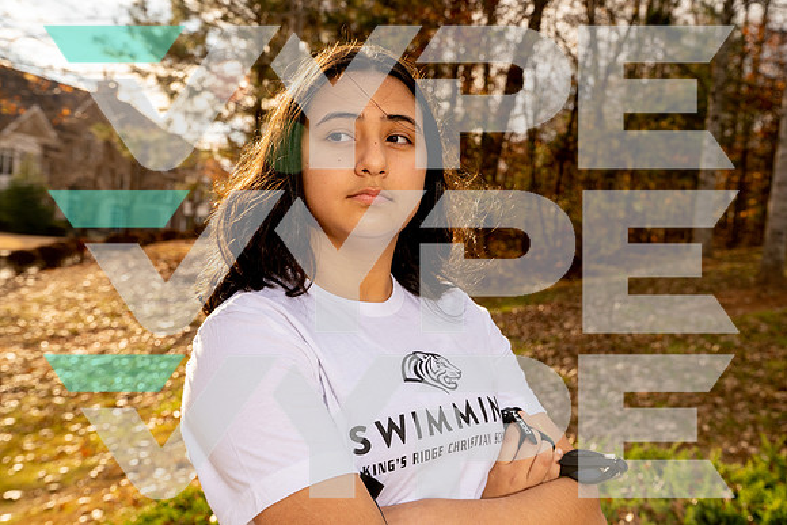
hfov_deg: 45.4
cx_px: 394
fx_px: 940
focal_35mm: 43
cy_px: 262
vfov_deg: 31.2
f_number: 6.3
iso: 125
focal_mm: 43
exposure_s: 1/250
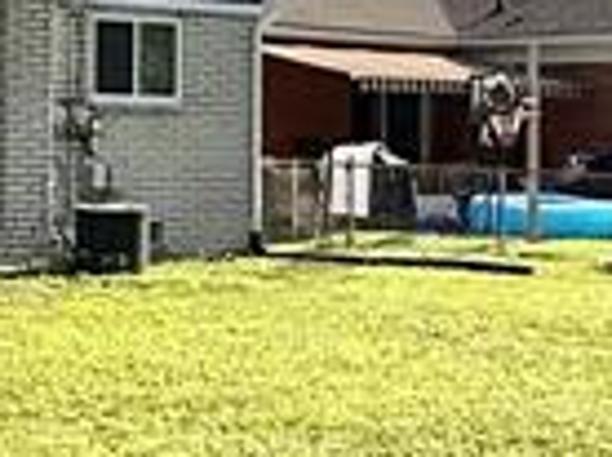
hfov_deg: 18.9
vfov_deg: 14.1
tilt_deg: +0.4
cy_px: 133
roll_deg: -0.3
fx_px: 1835
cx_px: 417
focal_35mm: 104
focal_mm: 2.22
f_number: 2.2
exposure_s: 1/3663
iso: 50
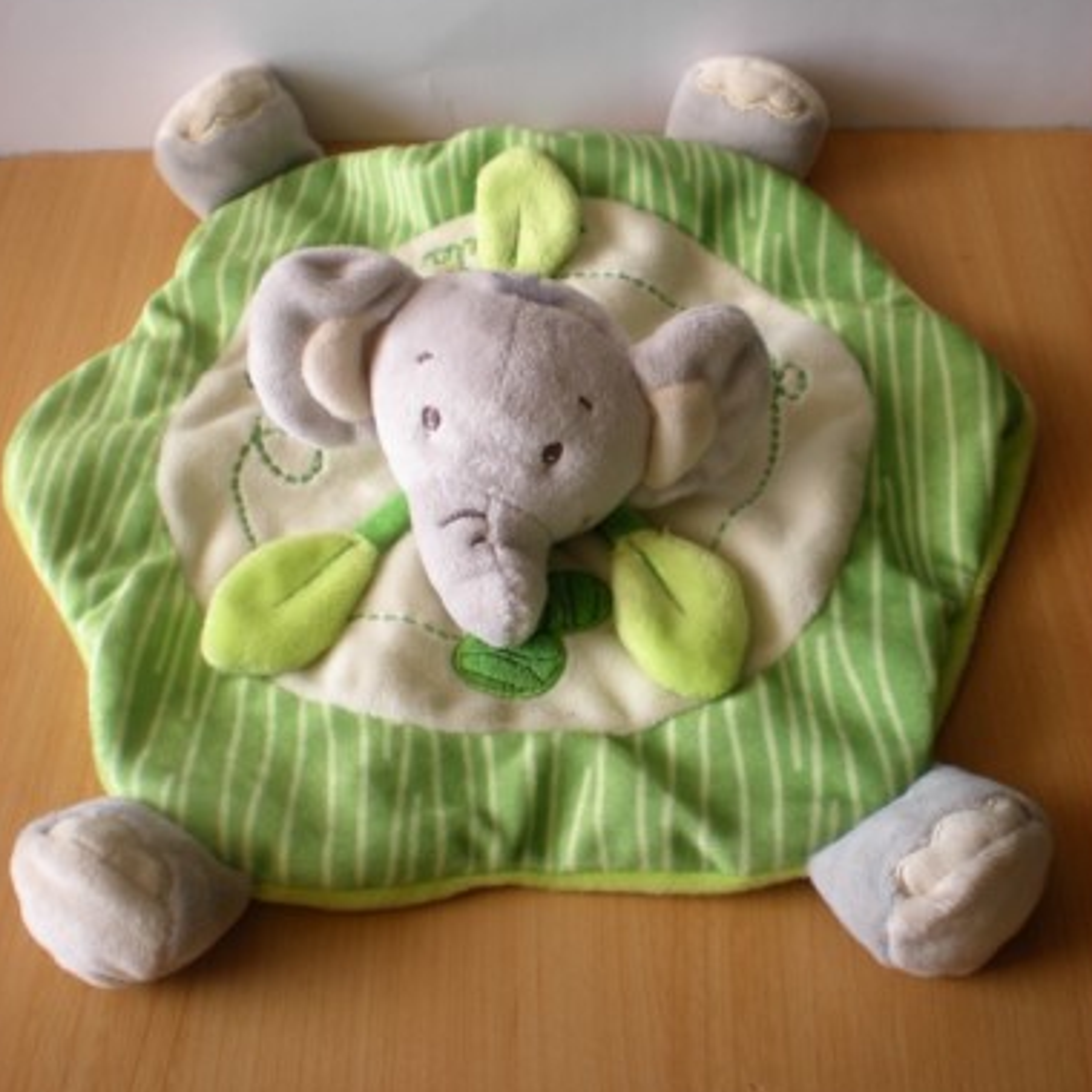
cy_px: 474
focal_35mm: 46
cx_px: 546
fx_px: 1642
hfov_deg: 36.8
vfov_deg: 36.7
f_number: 3.1
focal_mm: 6.3
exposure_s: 1/58.7
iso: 69
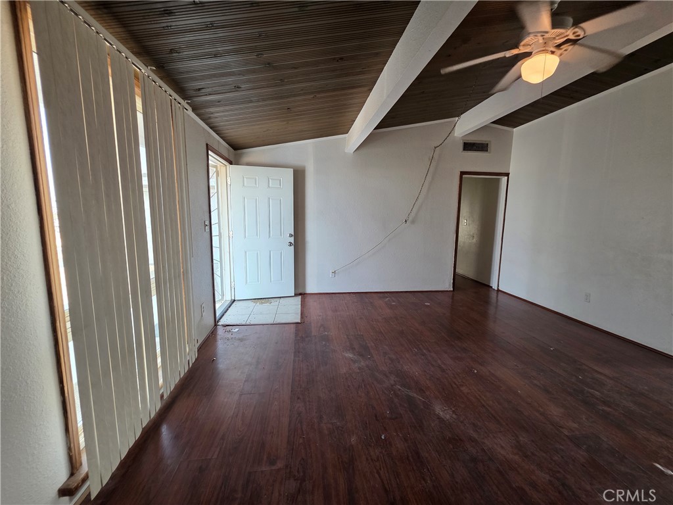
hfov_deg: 106.2
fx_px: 253
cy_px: 252
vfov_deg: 89.9
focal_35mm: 13
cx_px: 336
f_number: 1.9
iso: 160
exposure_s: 1/120
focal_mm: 2.2
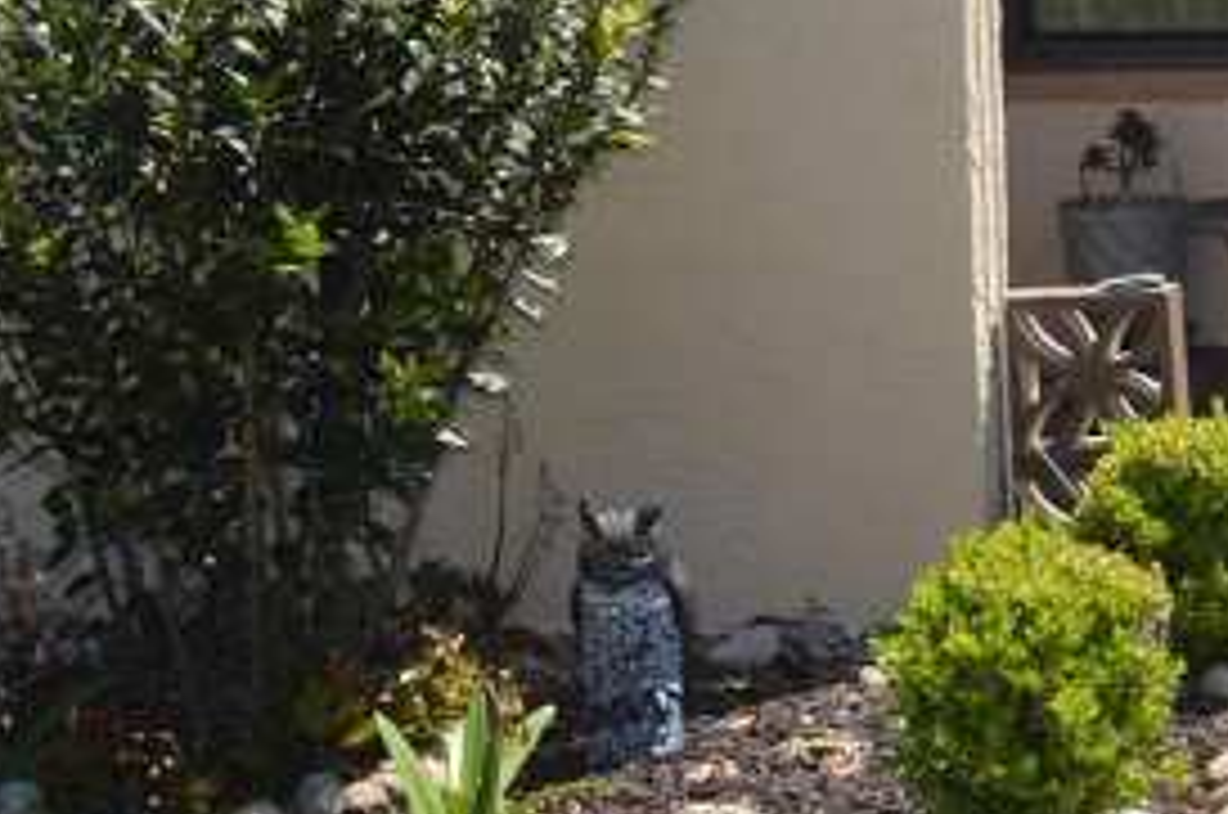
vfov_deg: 17.2
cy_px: 245
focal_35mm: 79
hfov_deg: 22.4
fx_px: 2690
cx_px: 1691
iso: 100
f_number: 7.1
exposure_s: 1/200
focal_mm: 18
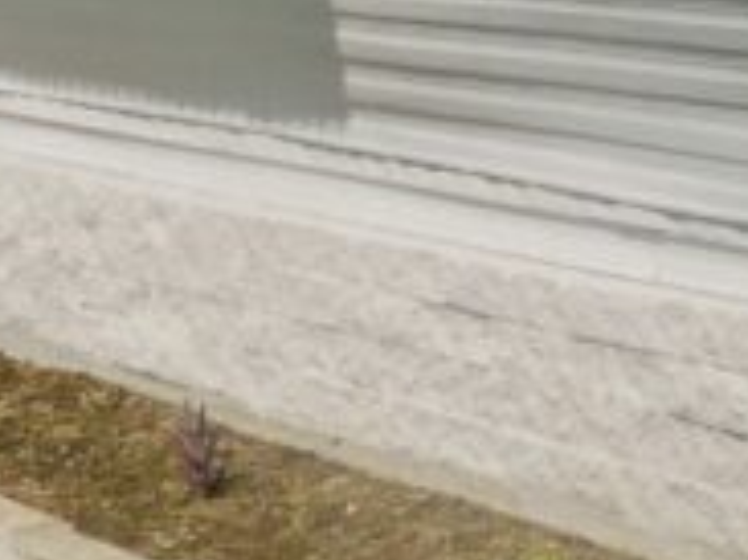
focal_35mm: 129
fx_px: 2786
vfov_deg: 10.8
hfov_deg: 13.1
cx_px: 1525
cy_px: -405
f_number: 6
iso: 125
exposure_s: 1/800
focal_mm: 4
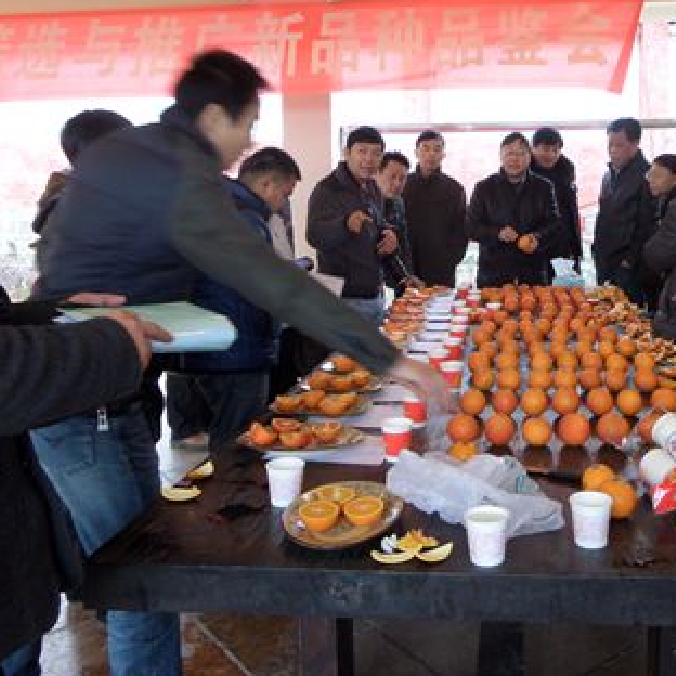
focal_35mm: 34
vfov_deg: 48.2
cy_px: 278
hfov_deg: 47.4
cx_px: 468
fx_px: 751
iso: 200
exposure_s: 1/30
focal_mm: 4
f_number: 3.2
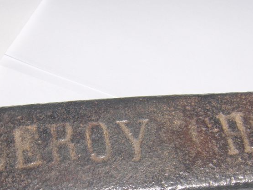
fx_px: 461
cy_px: 164
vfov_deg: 22.8
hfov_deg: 29.9
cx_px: 46
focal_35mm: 63
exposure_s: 1/60
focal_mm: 7.5
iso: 100
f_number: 5.5
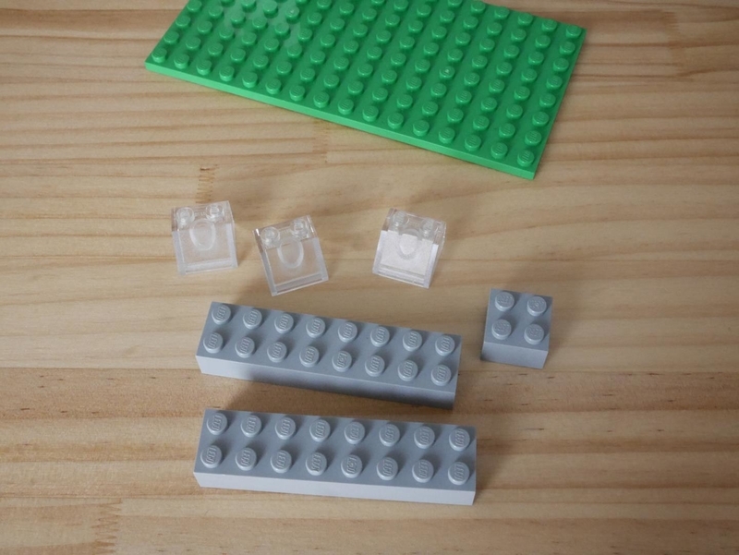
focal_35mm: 40
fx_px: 854
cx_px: 370
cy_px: 278
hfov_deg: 46.8
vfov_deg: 36.0
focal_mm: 20
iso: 3200
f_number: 13
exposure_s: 1/60
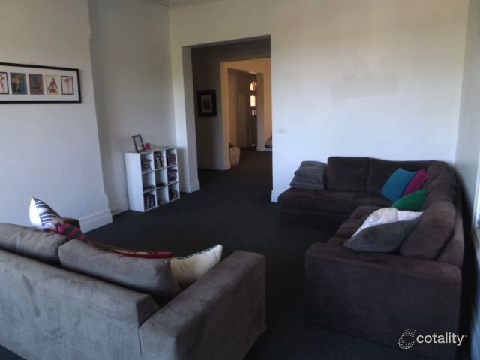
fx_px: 333
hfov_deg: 71.6
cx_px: 240
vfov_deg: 56.8
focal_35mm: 24
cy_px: 180
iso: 120
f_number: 3.2
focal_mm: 4
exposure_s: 1/30
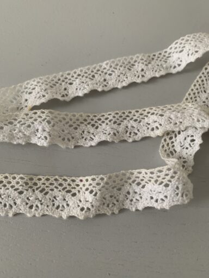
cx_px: 104
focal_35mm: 26
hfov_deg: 53.1
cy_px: 139
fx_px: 209
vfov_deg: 67.3
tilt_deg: -67.8
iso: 200
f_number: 1.8
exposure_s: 1/60
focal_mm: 4.25
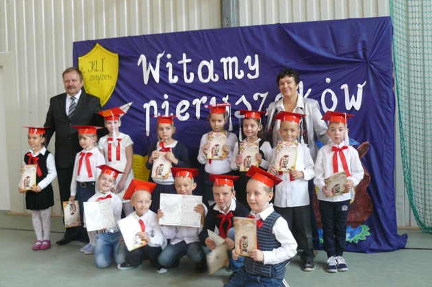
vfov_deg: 35.0
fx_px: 456
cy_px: 138
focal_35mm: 38
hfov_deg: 50.7
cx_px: 214
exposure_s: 1/30
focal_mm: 6
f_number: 2.8
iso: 160
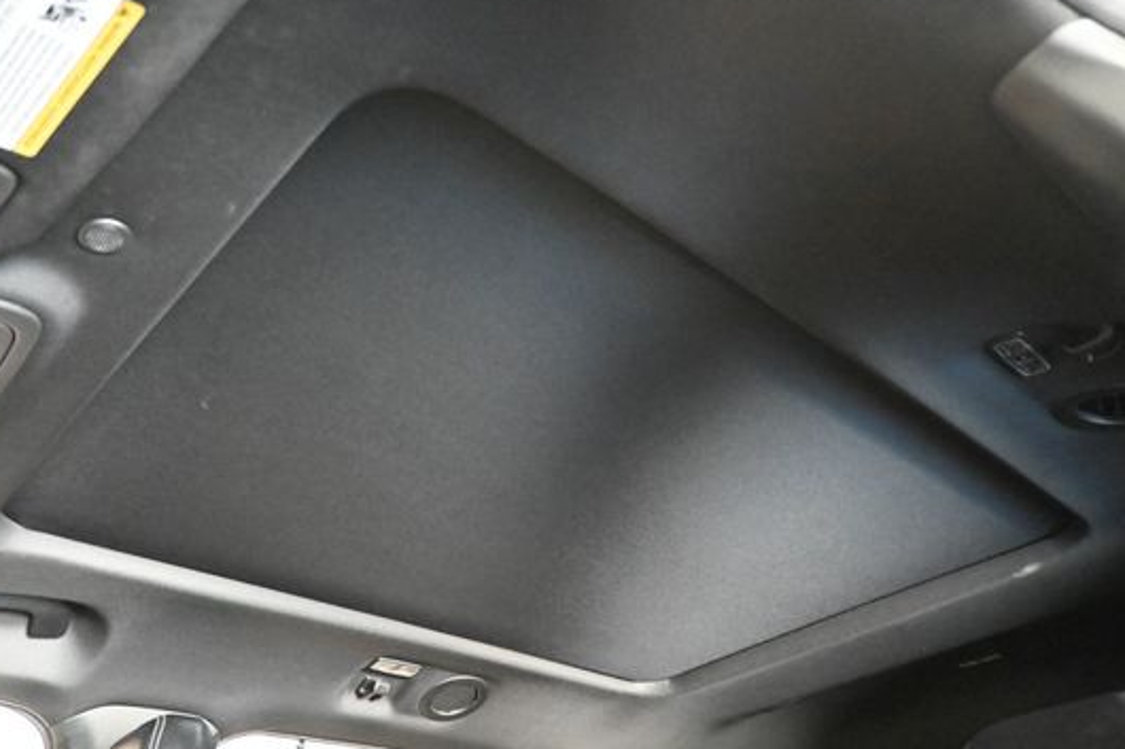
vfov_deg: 44.9
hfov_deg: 63.6
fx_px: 906
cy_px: 386
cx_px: 518
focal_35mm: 29
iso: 12800
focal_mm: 16
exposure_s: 1/25
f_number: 3.5
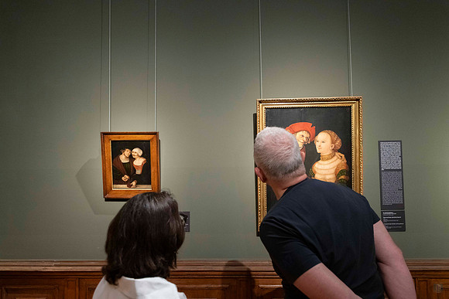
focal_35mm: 29
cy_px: 150
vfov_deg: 45.0
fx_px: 362
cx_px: 224
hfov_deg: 63.6
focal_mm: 29
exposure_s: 1/60
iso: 4500
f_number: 4
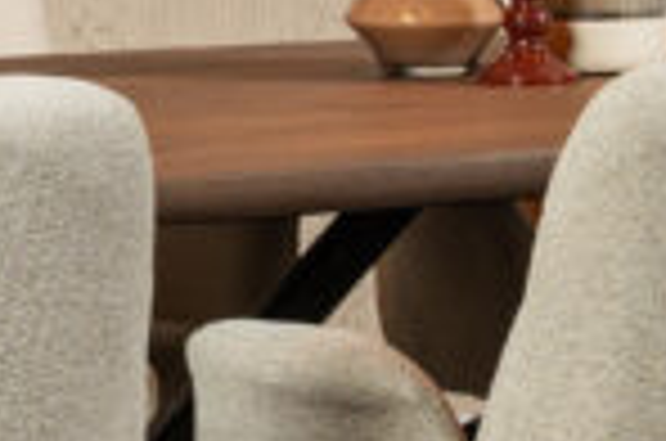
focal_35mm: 346
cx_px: 351
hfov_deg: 6.0
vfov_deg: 3.9
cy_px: 16
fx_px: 6392
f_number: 11
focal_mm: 49.9
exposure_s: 1/3
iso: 320
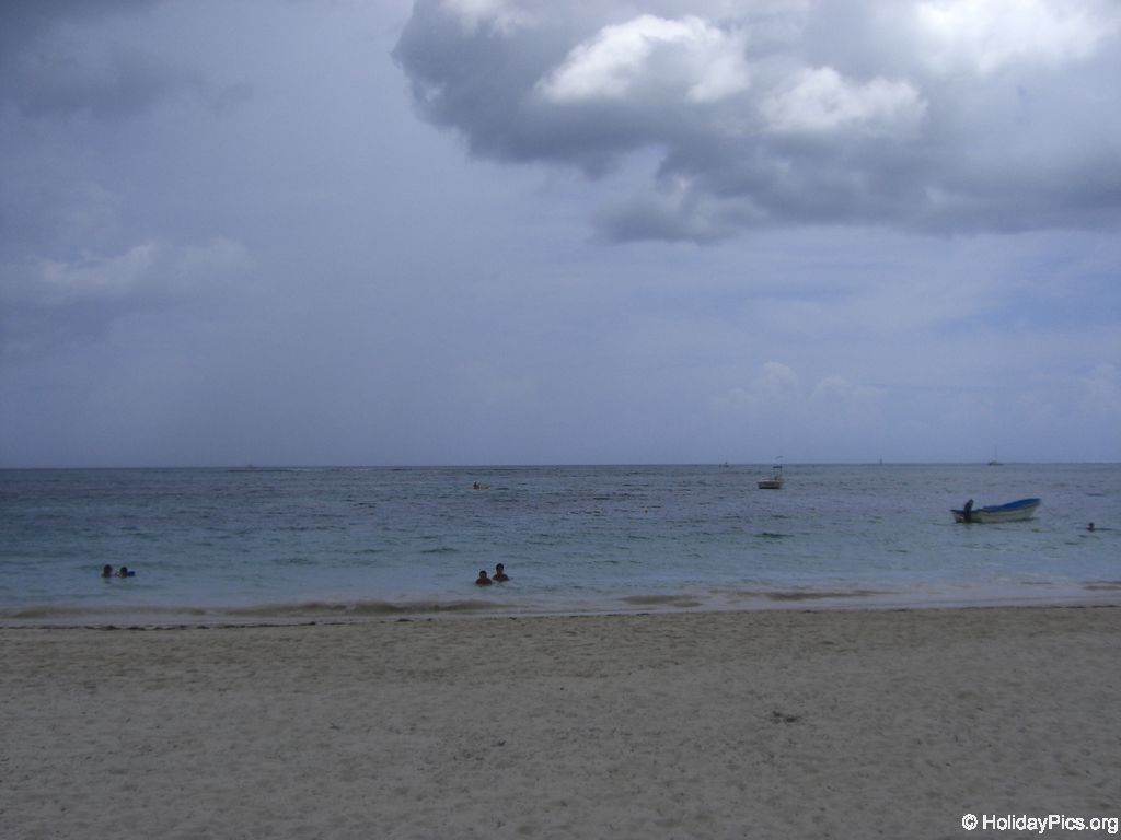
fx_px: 1231
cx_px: 560
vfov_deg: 37.7
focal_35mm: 38
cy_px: 420
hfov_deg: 49.0
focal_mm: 6.2
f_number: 8
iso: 64
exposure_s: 1/320
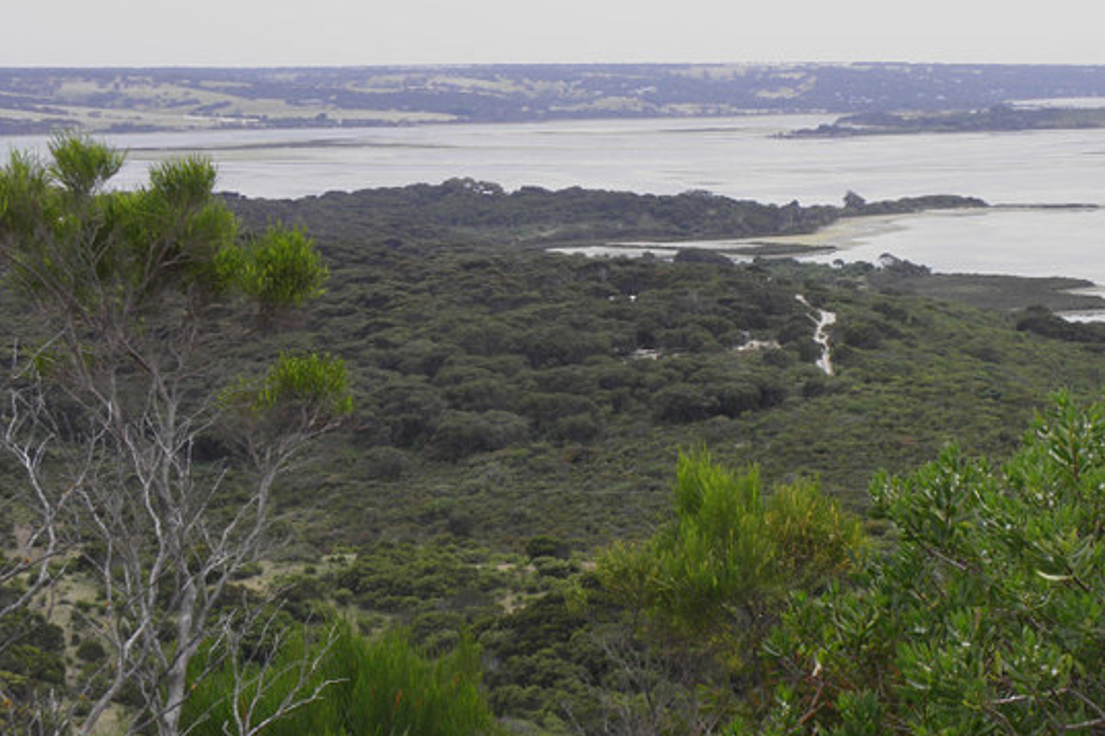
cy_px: 442
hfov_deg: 21.9
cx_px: 589
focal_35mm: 93
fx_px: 2854
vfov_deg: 14.7
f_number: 5.6
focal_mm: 13.39
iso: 100
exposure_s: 1/250
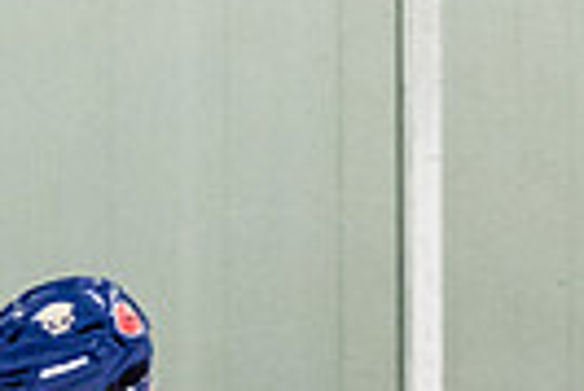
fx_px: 18189
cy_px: 958
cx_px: -800
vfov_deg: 1.2
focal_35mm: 1120
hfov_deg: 1.8
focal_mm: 140
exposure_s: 1/800
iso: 3200
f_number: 2.8
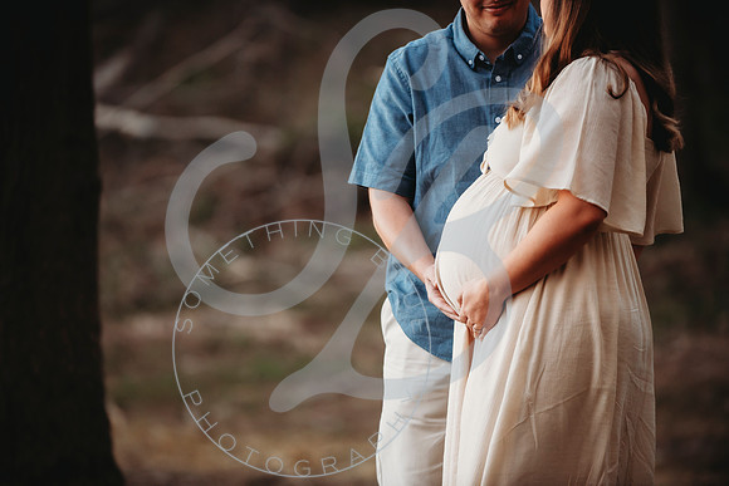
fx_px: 4051
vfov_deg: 6.9
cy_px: 243
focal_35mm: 200
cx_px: 364
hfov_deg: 10.3
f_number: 2.8
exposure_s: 1/320
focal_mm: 200
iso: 1000
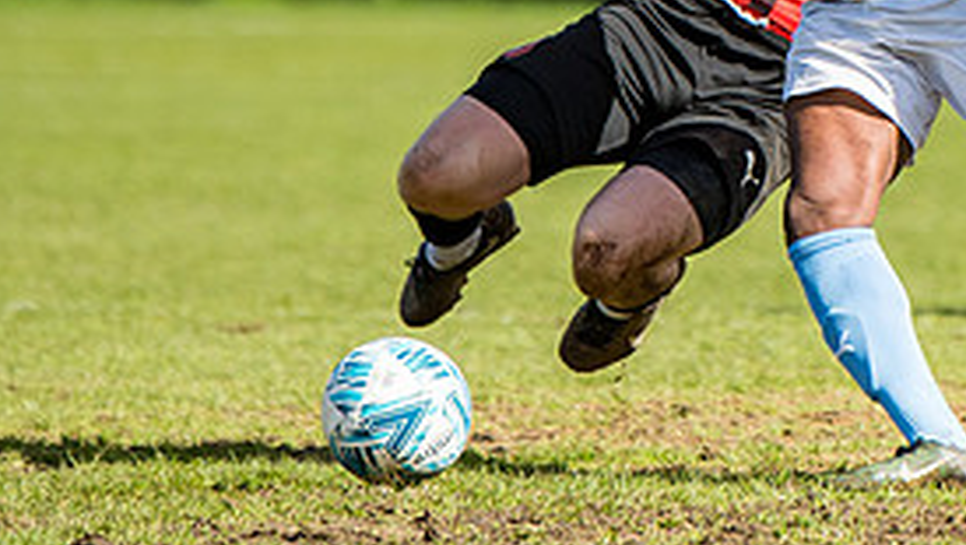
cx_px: 902
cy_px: 6
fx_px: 17554
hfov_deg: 3.2
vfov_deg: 1.8
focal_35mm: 685
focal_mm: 200
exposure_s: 1/8000
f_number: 3.2
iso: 400
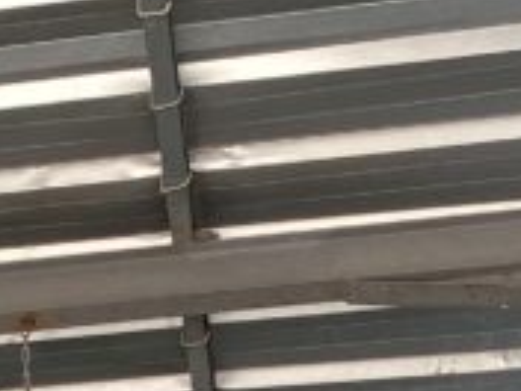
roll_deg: +1.4
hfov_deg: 12.8
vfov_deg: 8.5
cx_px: -107
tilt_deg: +19.5
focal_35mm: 151
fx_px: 2273
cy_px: 1090
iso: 32
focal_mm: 4.25
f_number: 1.8
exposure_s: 1/127
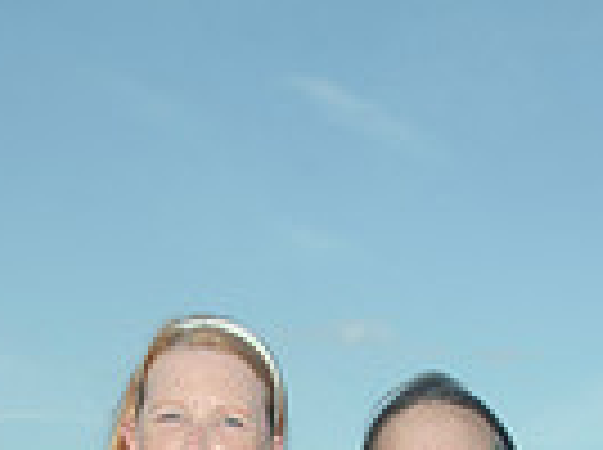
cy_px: 1008
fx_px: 2104
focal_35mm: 121
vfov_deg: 10.7
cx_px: 315
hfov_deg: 16.3
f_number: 9
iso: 100
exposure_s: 1/250
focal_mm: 25
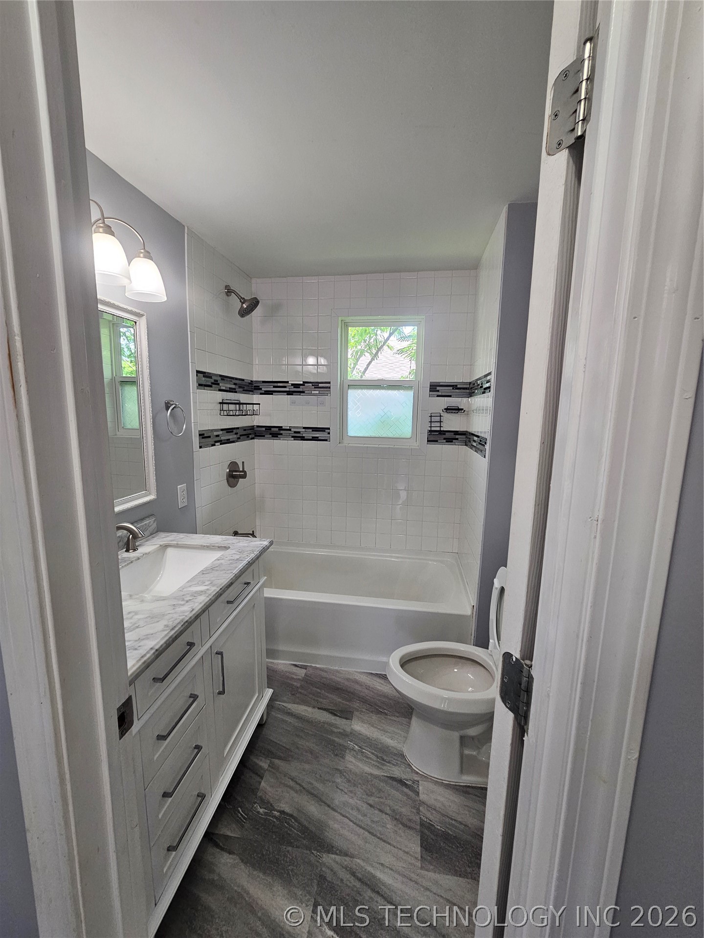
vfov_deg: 106.2
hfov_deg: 89.9
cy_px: 469
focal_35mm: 13
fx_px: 353
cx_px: 352
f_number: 2.2
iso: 160
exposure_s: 1/60
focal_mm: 2.2
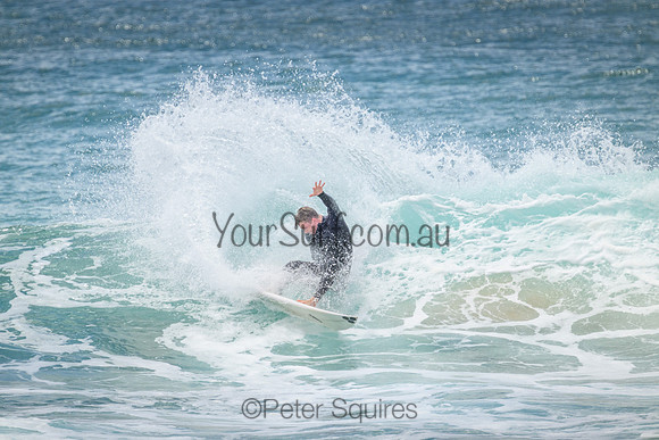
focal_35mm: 800
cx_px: 330
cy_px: 220
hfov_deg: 2.6
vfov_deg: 1.7
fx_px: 14647
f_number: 11
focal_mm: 800
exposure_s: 1/2000
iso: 720
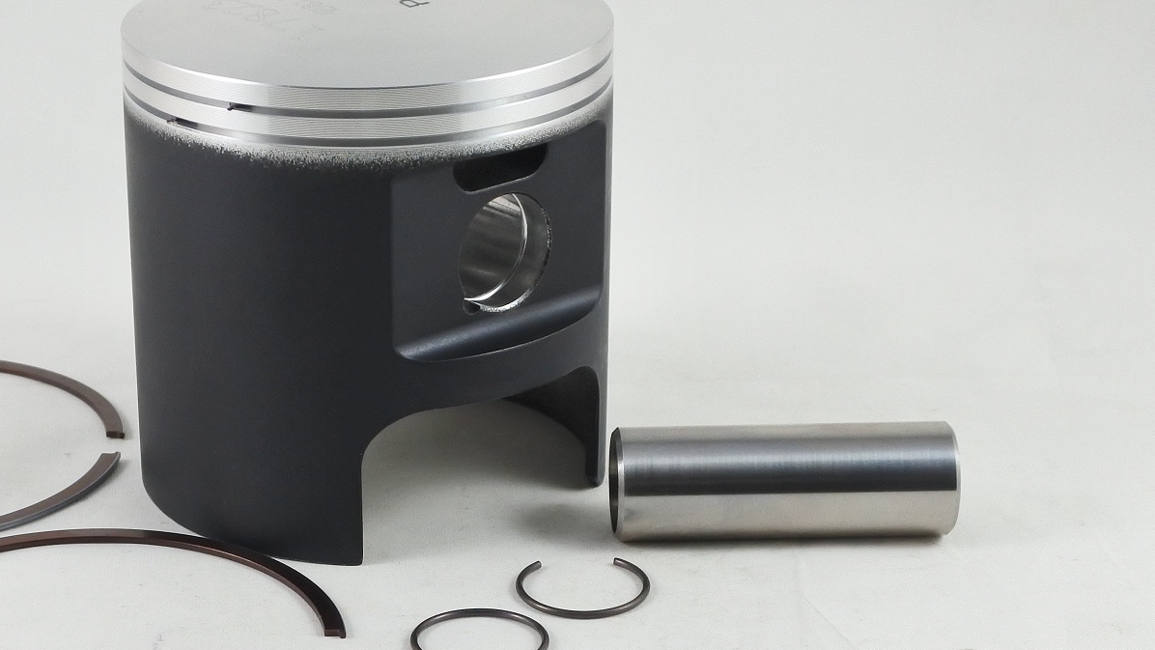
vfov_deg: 20.1
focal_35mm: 60
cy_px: 339
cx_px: 369
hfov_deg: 34.5
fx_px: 1838
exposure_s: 1/125
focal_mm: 14.3
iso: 450
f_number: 4
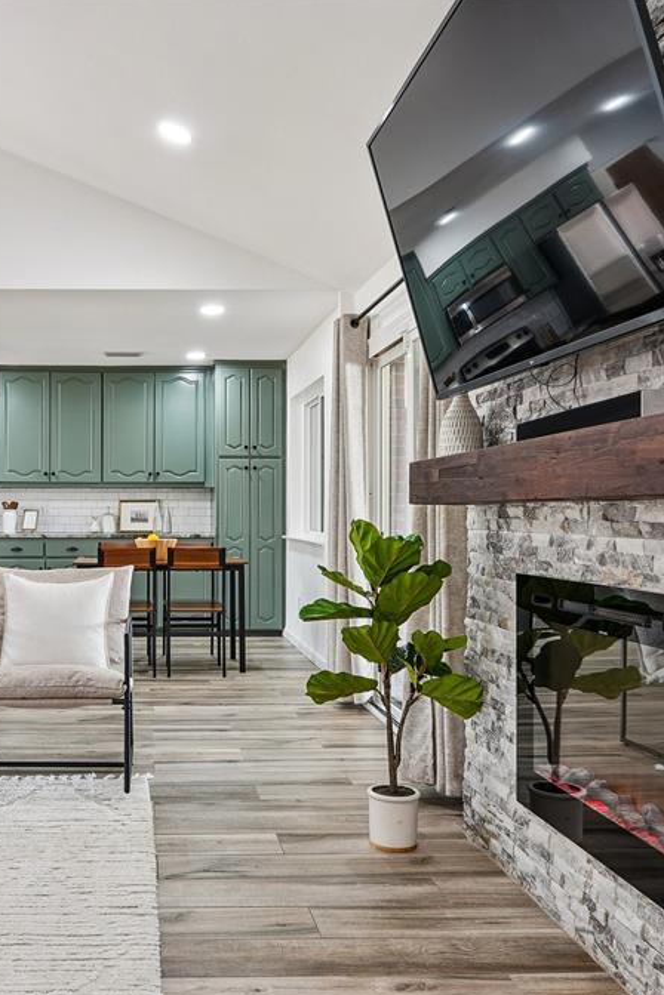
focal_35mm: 32
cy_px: 500
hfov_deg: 40.0
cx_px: 167
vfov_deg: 58.7
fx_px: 885
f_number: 9
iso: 100
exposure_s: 1/1.67
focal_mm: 14
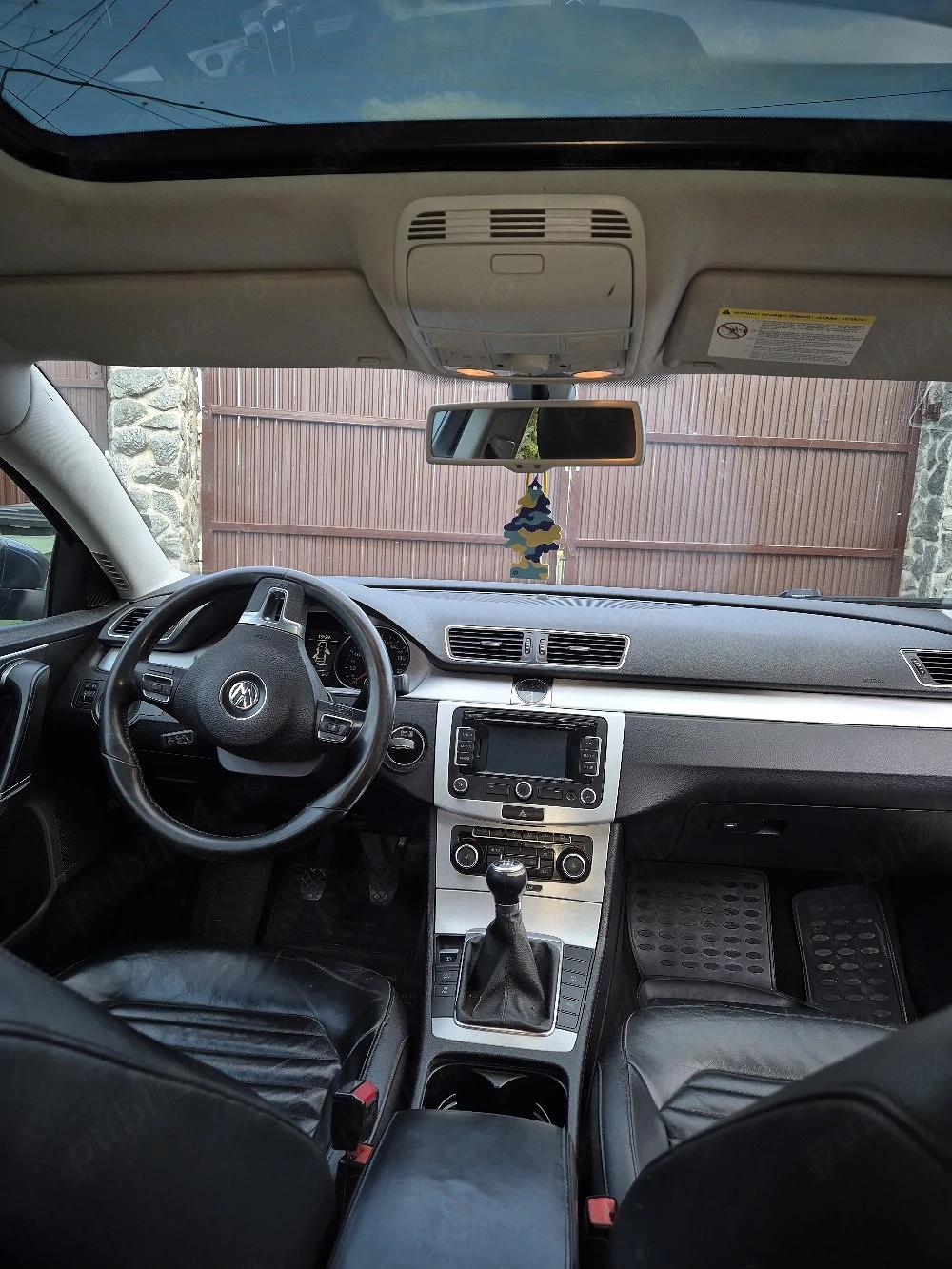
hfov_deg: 58.9
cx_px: 476
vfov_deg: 73.9
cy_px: 634
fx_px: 843
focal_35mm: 23
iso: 32
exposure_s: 1/50
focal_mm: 5.4
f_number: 1.8
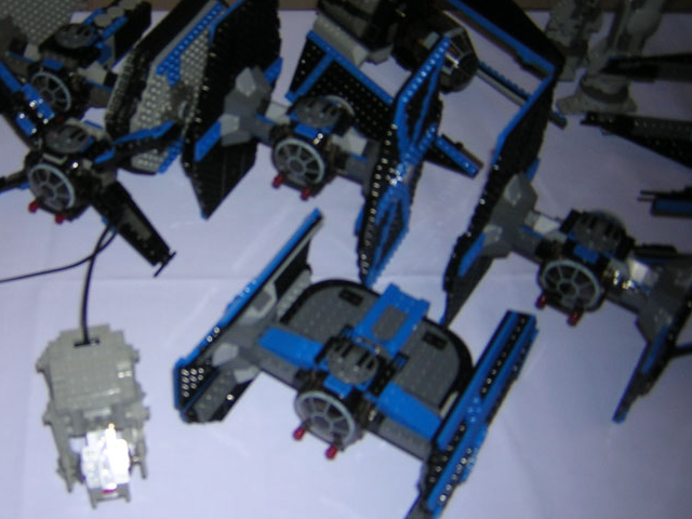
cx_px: 263
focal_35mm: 45
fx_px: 900
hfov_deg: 41.8
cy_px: 210
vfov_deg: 32.1
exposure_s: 1/60.1
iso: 100
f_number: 2.6
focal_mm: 4.7
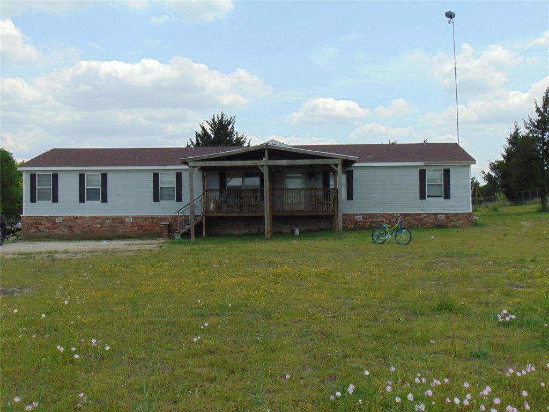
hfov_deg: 44.8
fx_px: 666
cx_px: 274
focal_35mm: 42
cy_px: 206
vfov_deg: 34.3
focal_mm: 7.6
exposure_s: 1/250
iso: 80
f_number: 8.7
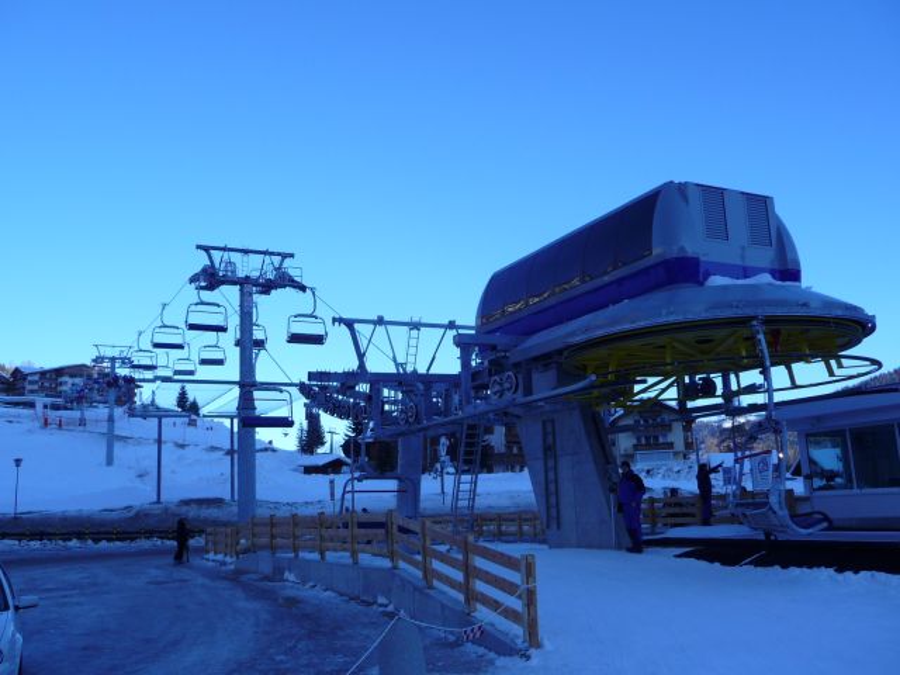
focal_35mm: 32
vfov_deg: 44.2
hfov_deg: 56.8
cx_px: 450
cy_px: 338
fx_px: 832
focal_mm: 4.7
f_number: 3.3
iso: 100
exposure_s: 1/500
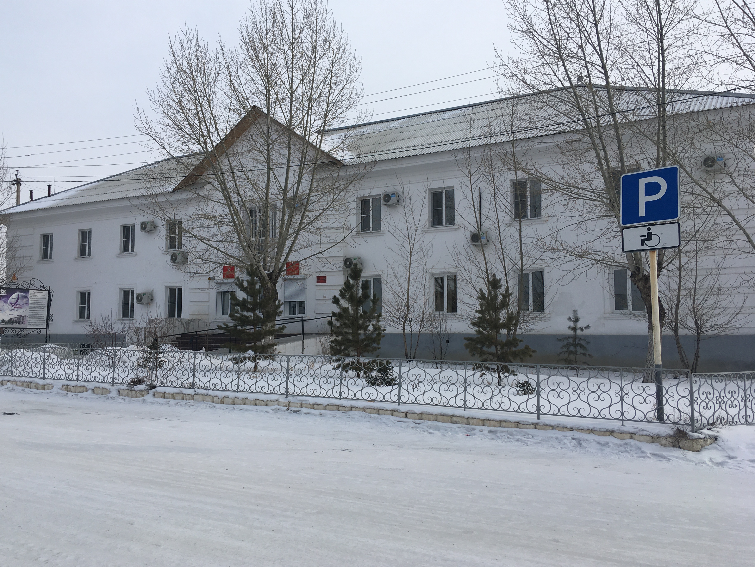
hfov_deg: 56.7
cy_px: 274
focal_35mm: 32
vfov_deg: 44.2
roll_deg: +1.3
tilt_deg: +3.7
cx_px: 340
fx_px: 698
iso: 25
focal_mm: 4.15
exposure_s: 1/1789
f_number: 2.2
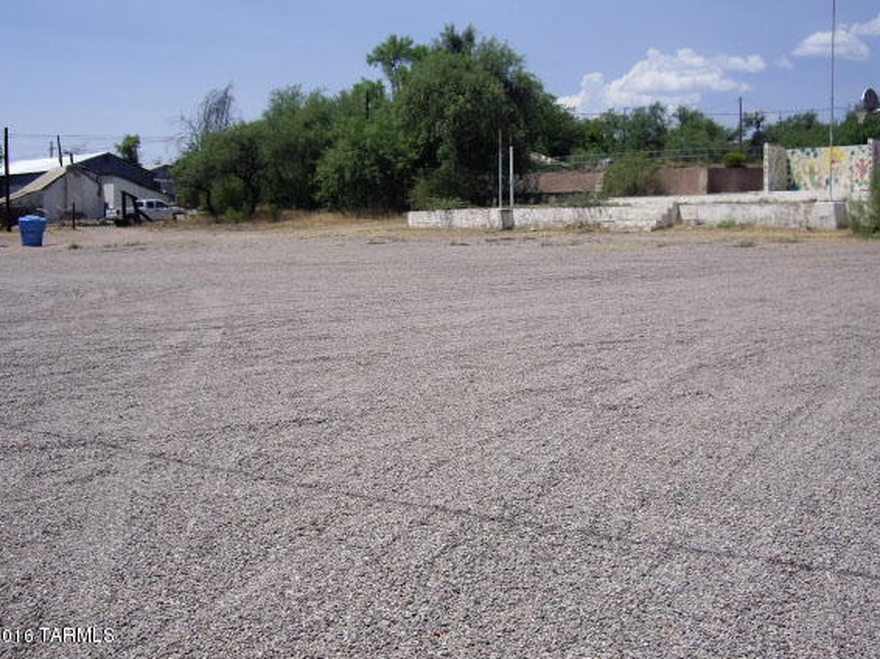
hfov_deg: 43.8
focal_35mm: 43
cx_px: 465
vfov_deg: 33.5
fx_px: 1093
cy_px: 294
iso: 50
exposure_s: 1/320
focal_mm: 7.9
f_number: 5.6
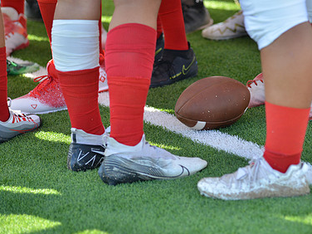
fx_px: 1631
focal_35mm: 181
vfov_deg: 8.2
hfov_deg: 10.9
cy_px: 107
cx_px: 215
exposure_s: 1/1600
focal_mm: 122
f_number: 2.8
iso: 400
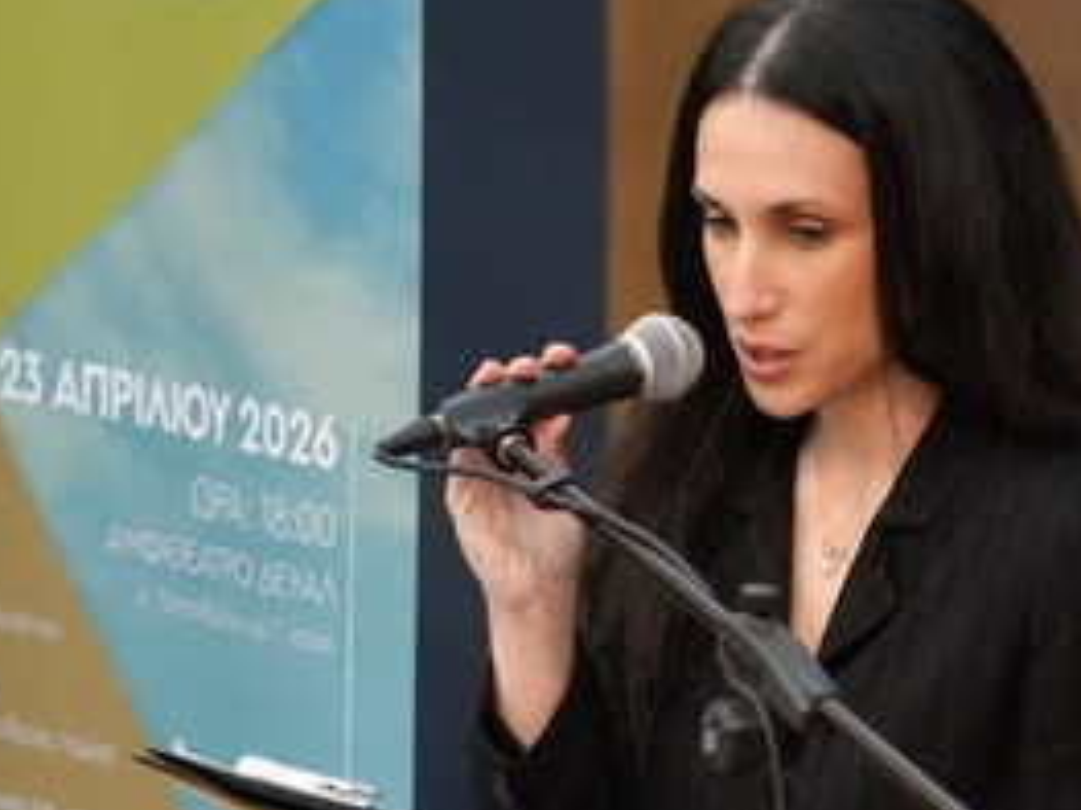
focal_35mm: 368
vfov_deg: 4.0
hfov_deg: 5.4
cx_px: 723
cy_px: 405
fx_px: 11487
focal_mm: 105
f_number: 4
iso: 8000
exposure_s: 1/160
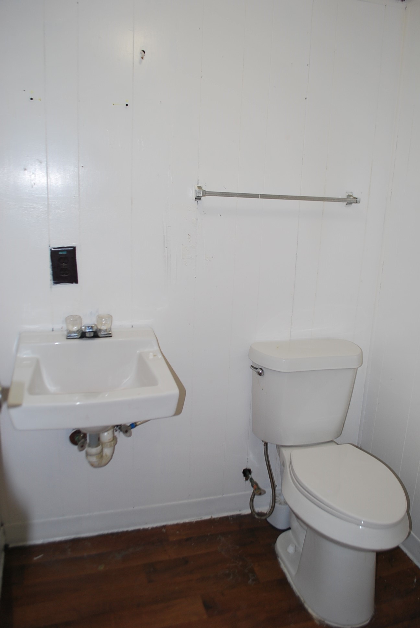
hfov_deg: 48.0
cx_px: 210
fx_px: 471
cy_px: 314
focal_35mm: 27
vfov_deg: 67.3
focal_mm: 18
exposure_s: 1/60
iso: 200
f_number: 3.5
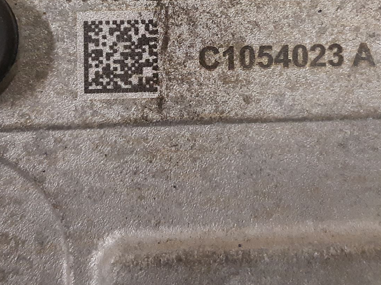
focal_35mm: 49
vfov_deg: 28.7
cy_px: 36
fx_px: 539
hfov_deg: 38.9
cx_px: 182
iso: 320
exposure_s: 1/50
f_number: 1.7
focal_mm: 3.93
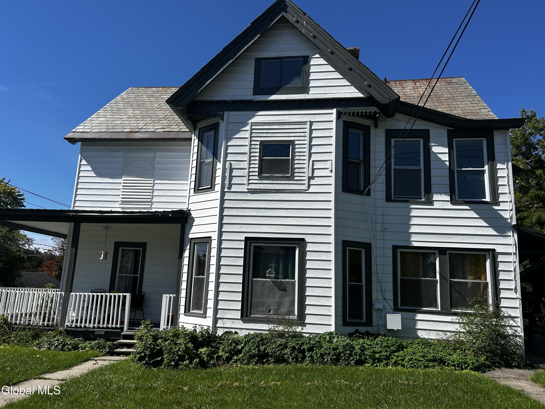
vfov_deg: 53.1
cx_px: 272
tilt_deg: +10.0
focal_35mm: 26
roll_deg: -2.2
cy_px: 204
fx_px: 409
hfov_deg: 67.3
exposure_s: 1/4831
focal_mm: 5.7
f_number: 1.5
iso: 50
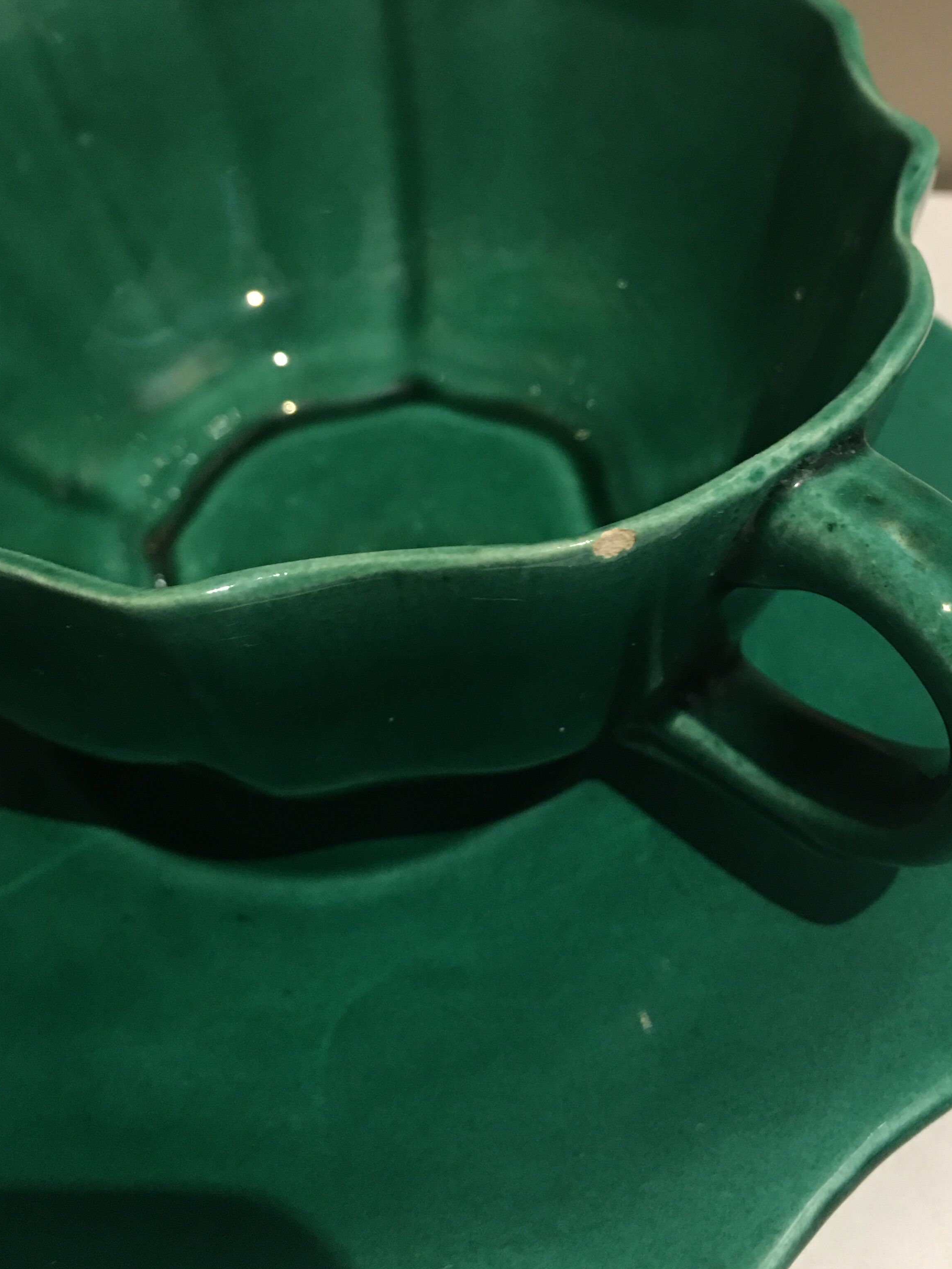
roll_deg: +1.6
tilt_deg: -42.5
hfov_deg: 37.5
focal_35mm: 38
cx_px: 589
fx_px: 1393
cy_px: 494
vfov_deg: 48.6
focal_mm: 4.15
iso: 125
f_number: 2.2
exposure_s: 1/8
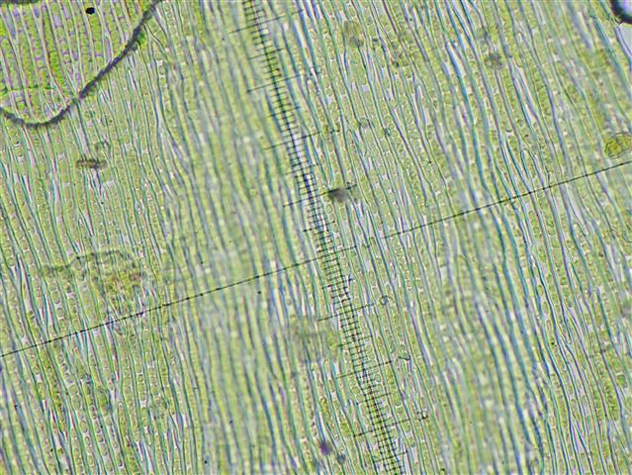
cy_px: 238
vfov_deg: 27.6
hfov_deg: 36.2
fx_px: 968
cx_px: 316
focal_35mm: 53
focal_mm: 9.61
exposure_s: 1/60
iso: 200
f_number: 3.4
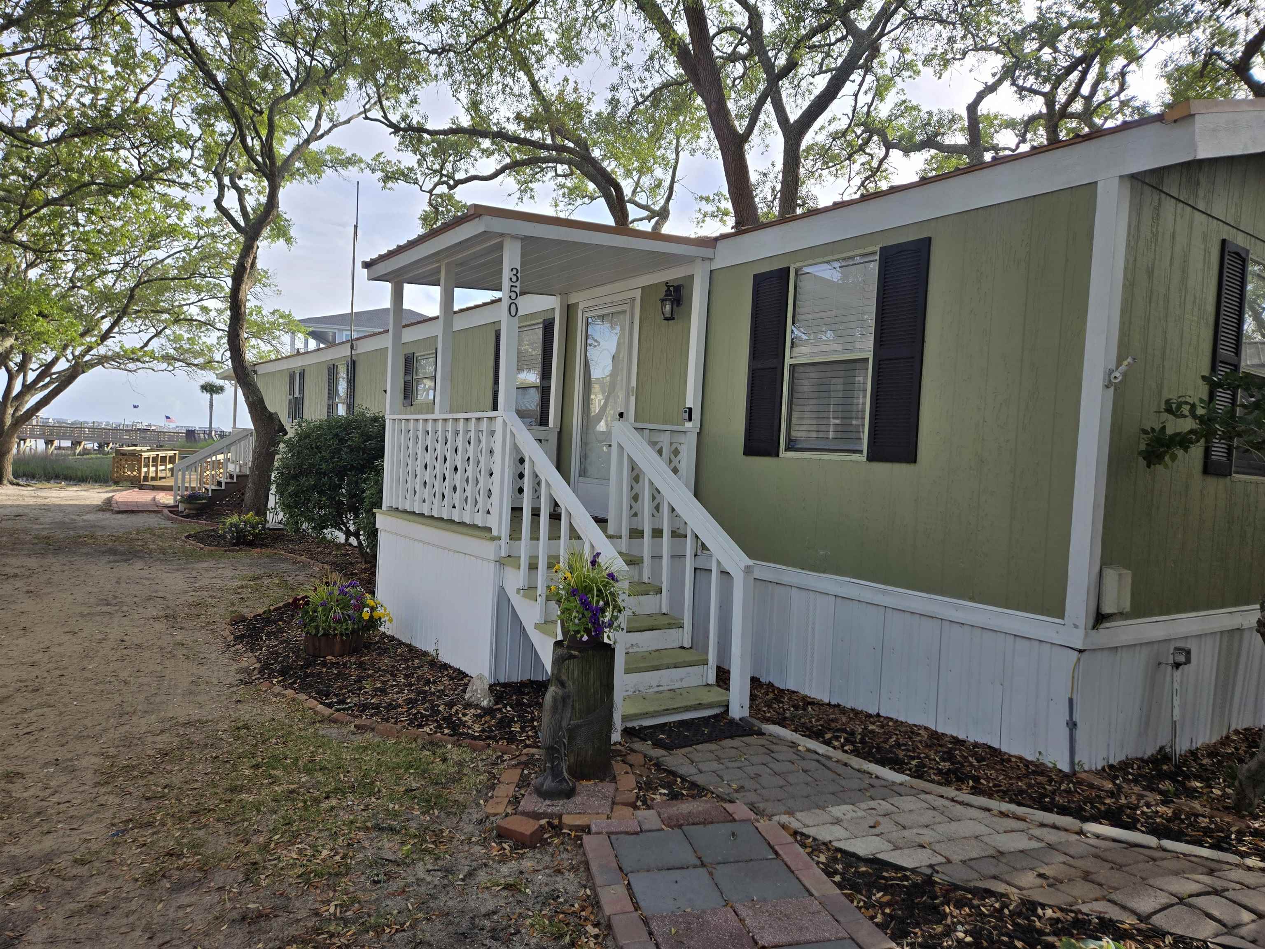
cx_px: 632
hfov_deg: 73.9
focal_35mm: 23
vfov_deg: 58.9
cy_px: 474
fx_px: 841
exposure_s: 1/1111
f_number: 1.8
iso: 25
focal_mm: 5.4
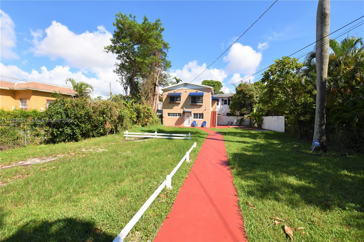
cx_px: 182
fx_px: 152
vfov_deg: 77.3
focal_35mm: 15
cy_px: 121
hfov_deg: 100.4
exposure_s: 1/200
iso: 100
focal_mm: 10
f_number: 10
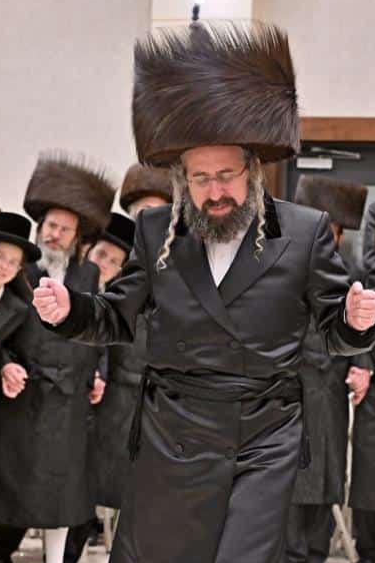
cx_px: 222
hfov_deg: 11.2
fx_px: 1905
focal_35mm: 122
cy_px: 428
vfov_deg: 16.7
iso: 1250
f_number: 4
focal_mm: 67
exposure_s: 1/250
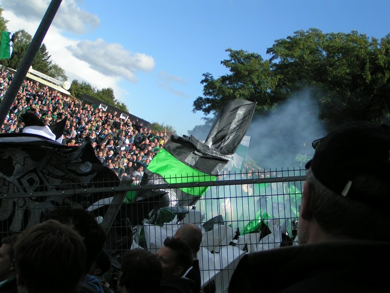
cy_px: 146
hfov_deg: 35.5
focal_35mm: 54
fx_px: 608
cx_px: 195
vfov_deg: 27.0
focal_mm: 8.3
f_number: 3.2
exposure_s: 1/1000
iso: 50
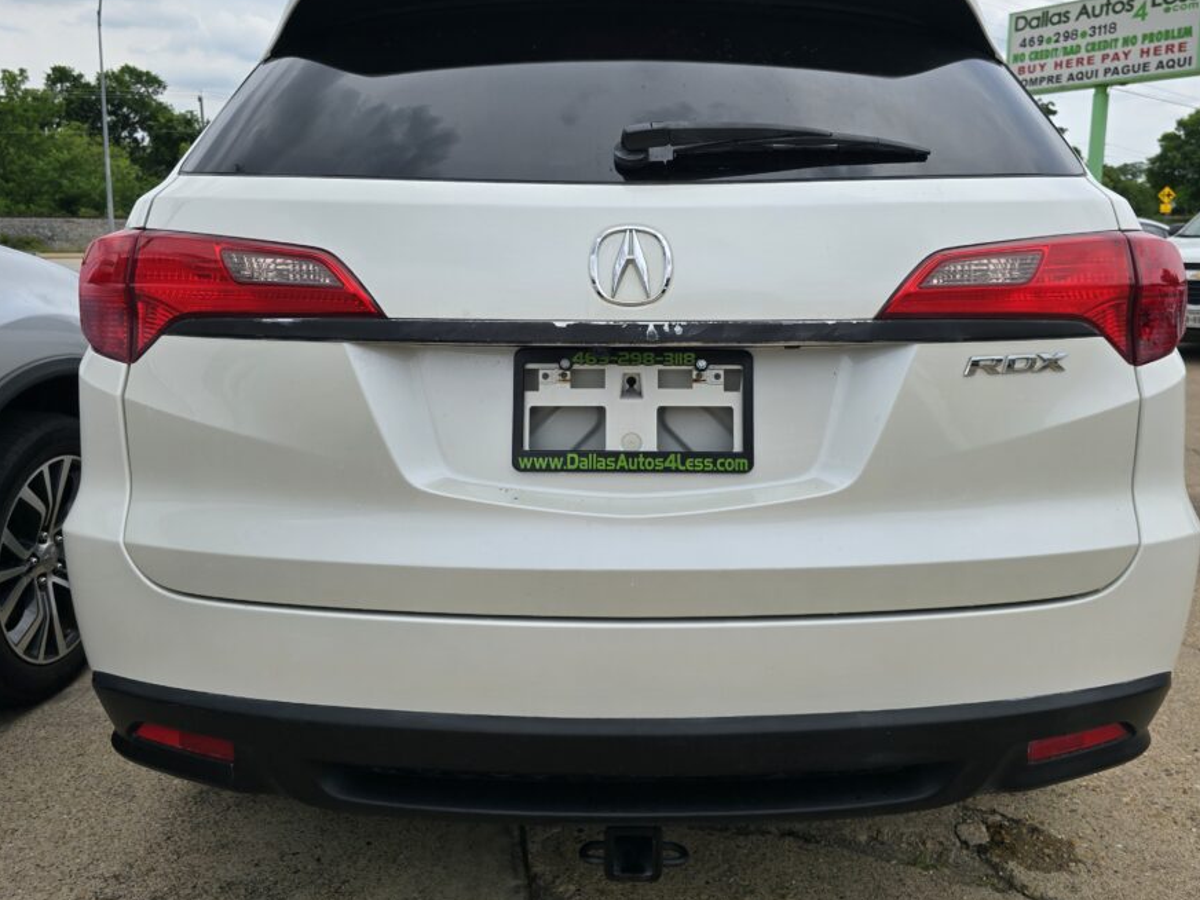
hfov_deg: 65.3
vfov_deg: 51.1
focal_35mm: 27
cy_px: 378
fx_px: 936
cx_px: 630
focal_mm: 6.3
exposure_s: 1/814
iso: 12
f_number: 1.7
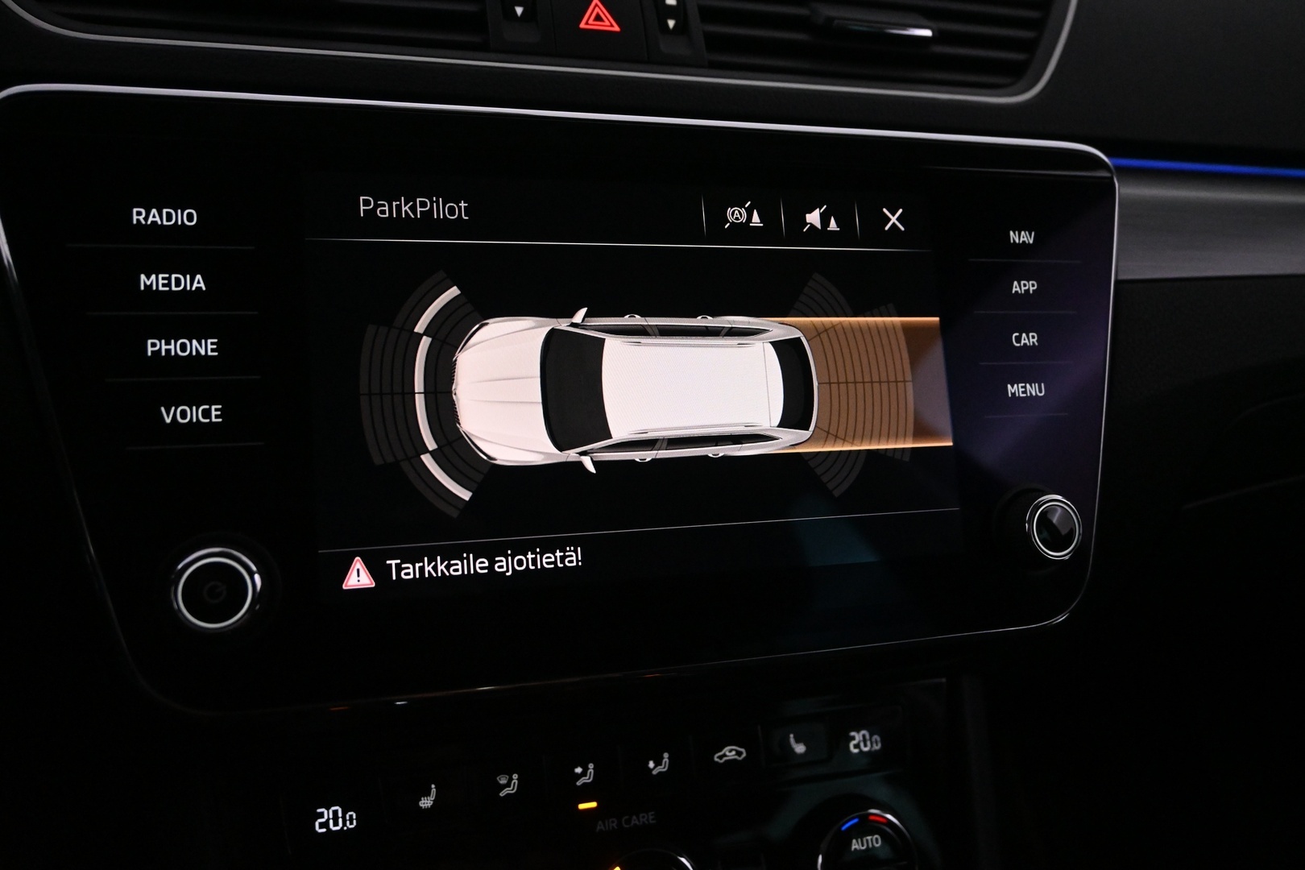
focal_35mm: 30
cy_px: 435
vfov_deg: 43.6
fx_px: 1087
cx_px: 652
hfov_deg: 61.9
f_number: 4.5
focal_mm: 20
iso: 5000
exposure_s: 1/200
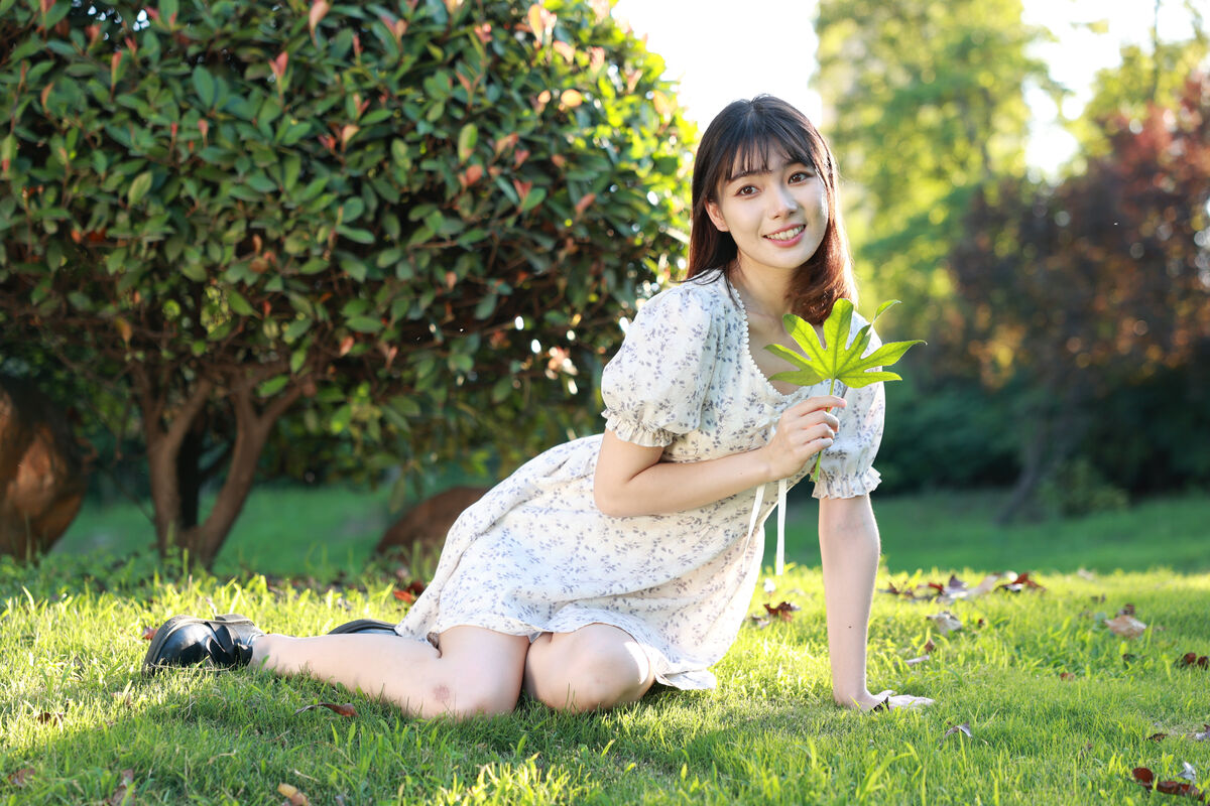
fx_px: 2319
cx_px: 605
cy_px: 403
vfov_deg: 19.7
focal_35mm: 69
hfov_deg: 29.2
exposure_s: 1/200
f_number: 2.8
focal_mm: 69
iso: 200
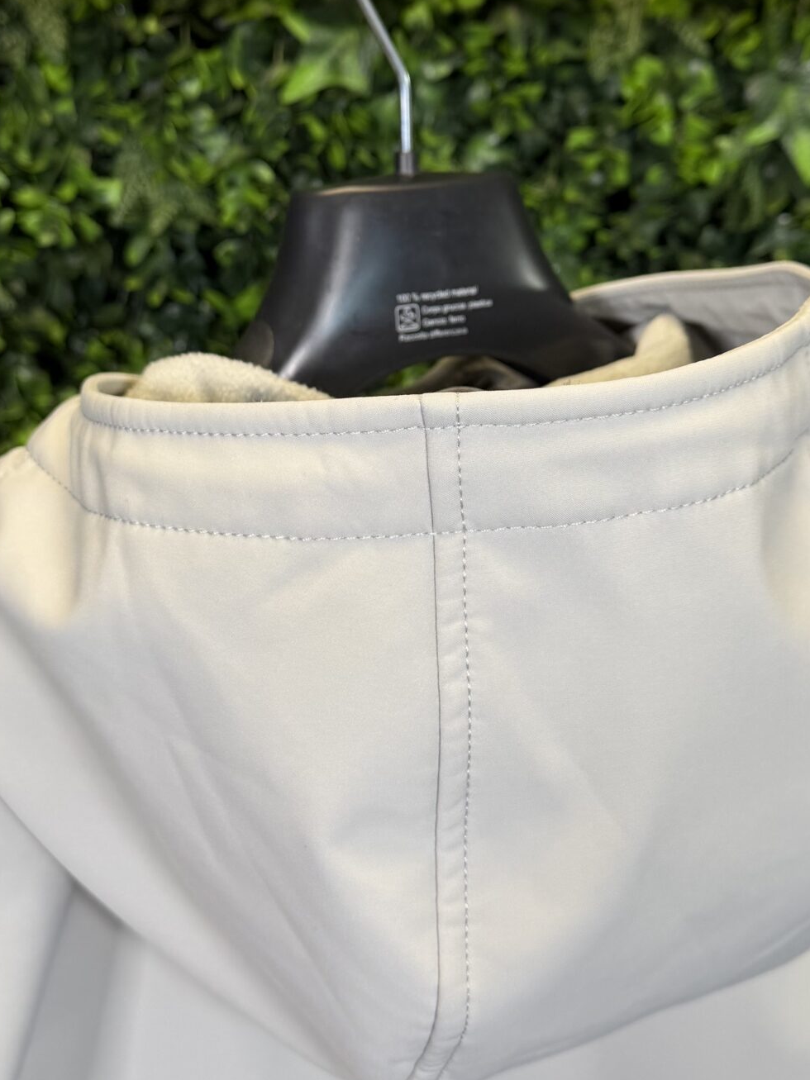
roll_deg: -1.0
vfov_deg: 39.6
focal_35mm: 47
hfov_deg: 30.9
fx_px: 1467
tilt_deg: -11.5
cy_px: 308
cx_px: 362
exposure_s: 1/121
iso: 50
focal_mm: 6.76
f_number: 1.78
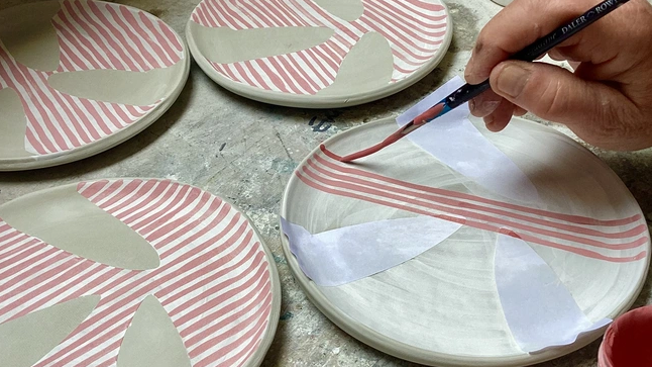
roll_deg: +3.8
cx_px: 321
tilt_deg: -44.2
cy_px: 225
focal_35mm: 46
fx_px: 795
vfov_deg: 25.9
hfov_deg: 44.6
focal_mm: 3.3
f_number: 2.4
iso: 25
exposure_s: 1/103
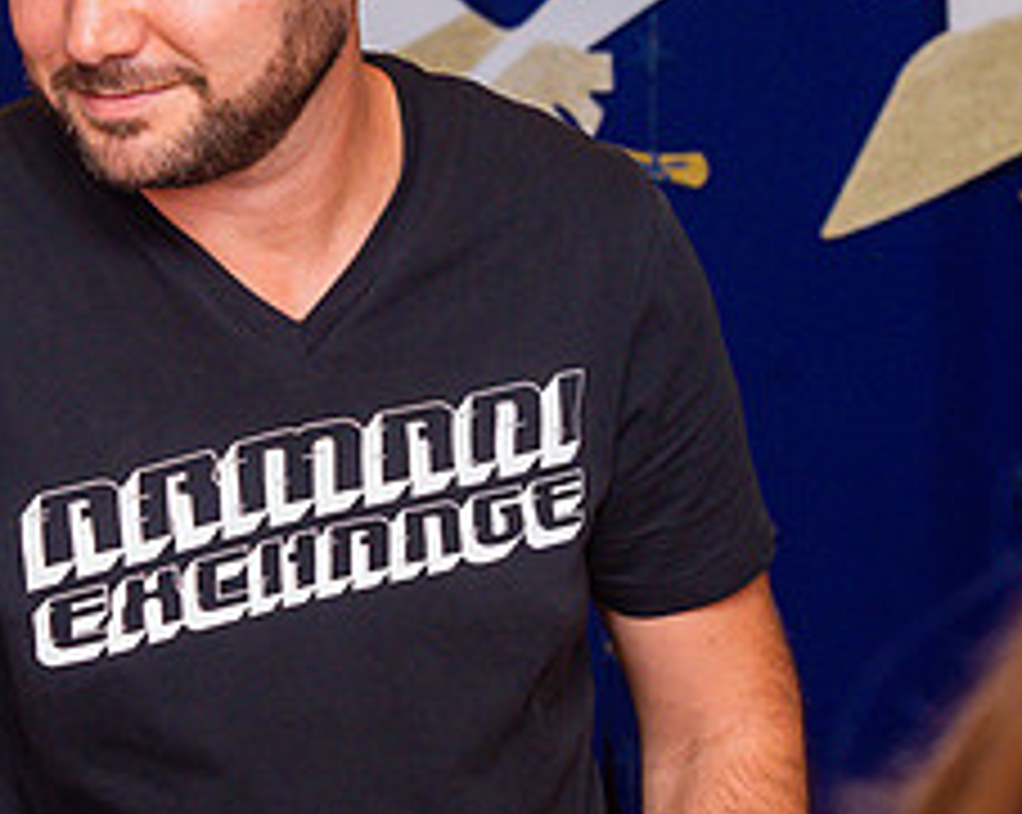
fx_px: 5075
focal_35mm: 168
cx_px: 171
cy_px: 164
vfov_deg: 9.2
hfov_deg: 11.4
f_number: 8
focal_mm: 70
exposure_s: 1/200
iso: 2000
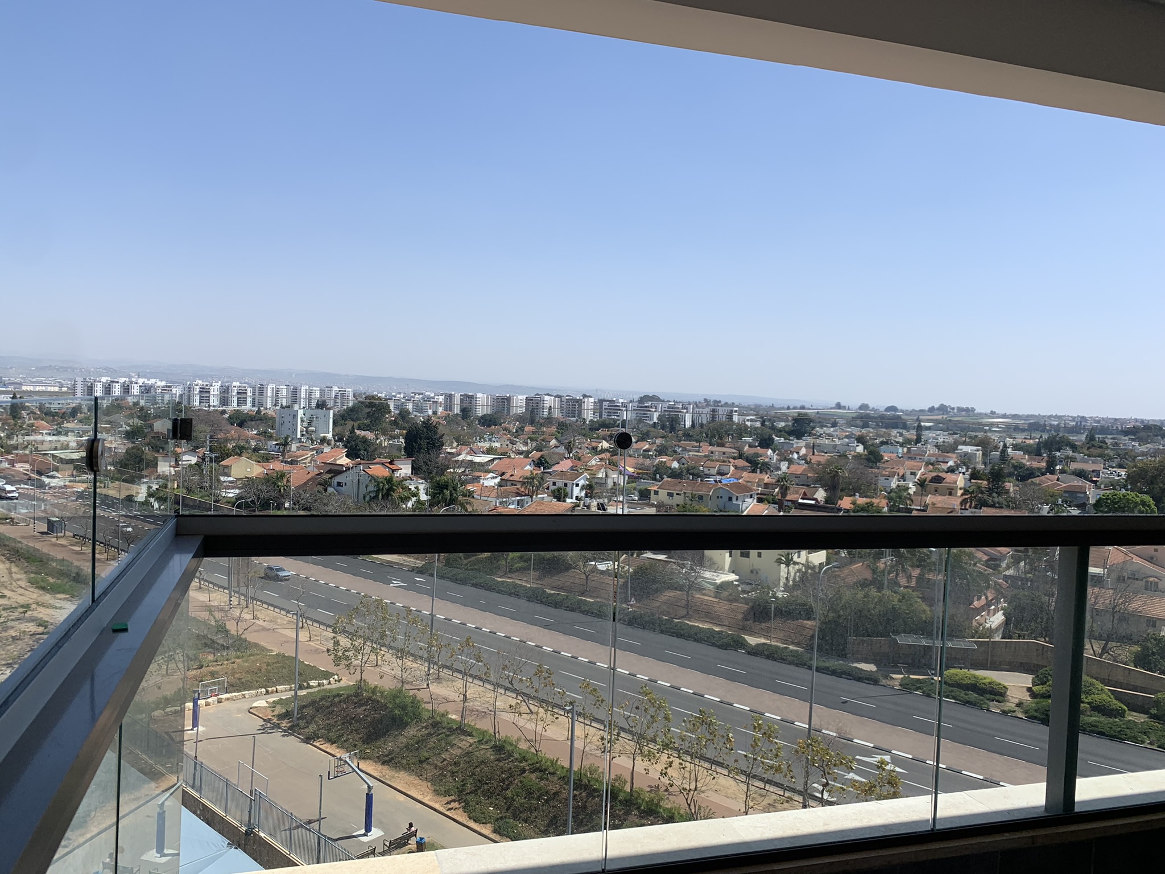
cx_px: 582
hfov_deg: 67.3
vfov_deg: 53.1
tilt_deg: -2.5
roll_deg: -2.6
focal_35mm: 26
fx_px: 875
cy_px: 437
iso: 25
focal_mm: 4.25
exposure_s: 1/2994
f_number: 1.8
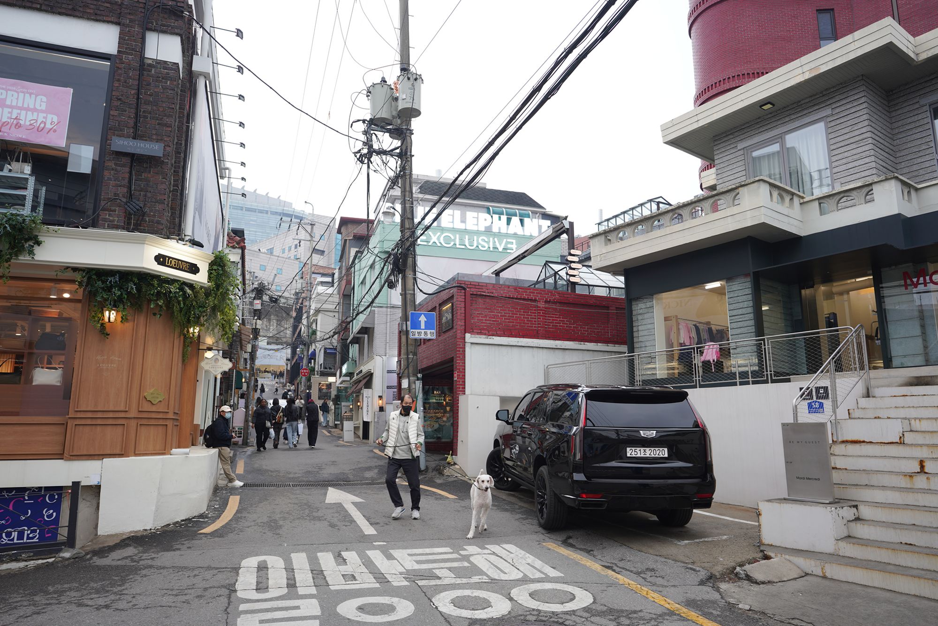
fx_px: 625
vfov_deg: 53.1
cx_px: 469
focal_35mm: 24
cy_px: 313
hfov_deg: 73.7
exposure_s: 1/100
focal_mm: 24
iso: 100
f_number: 4
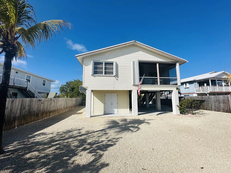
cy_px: 86
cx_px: 116
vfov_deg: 85.7
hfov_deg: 102.1
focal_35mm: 14
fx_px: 93
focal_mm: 2.22
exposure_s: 1/4464
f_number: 2.2
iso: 50
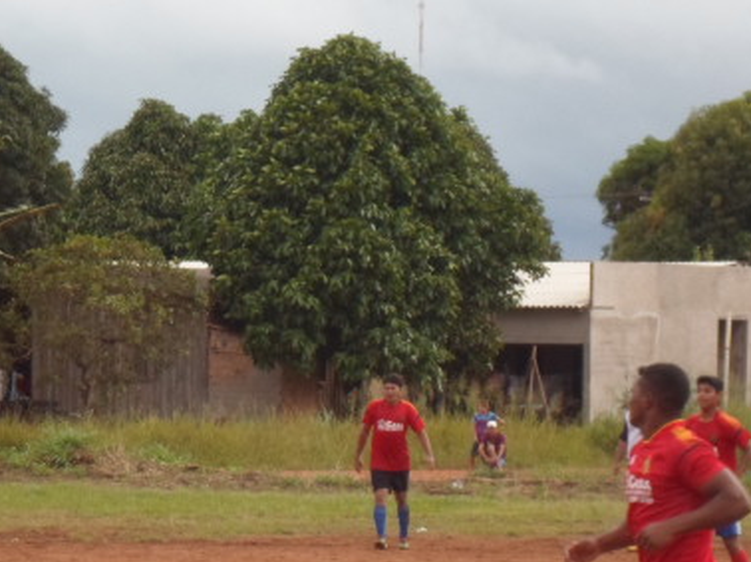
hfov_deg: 6.6
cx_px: 189
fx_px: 6461
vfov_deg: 5.0
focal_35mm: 298
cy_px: 439
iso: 120
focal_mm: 19.8
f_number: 5.7
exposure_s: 1/250
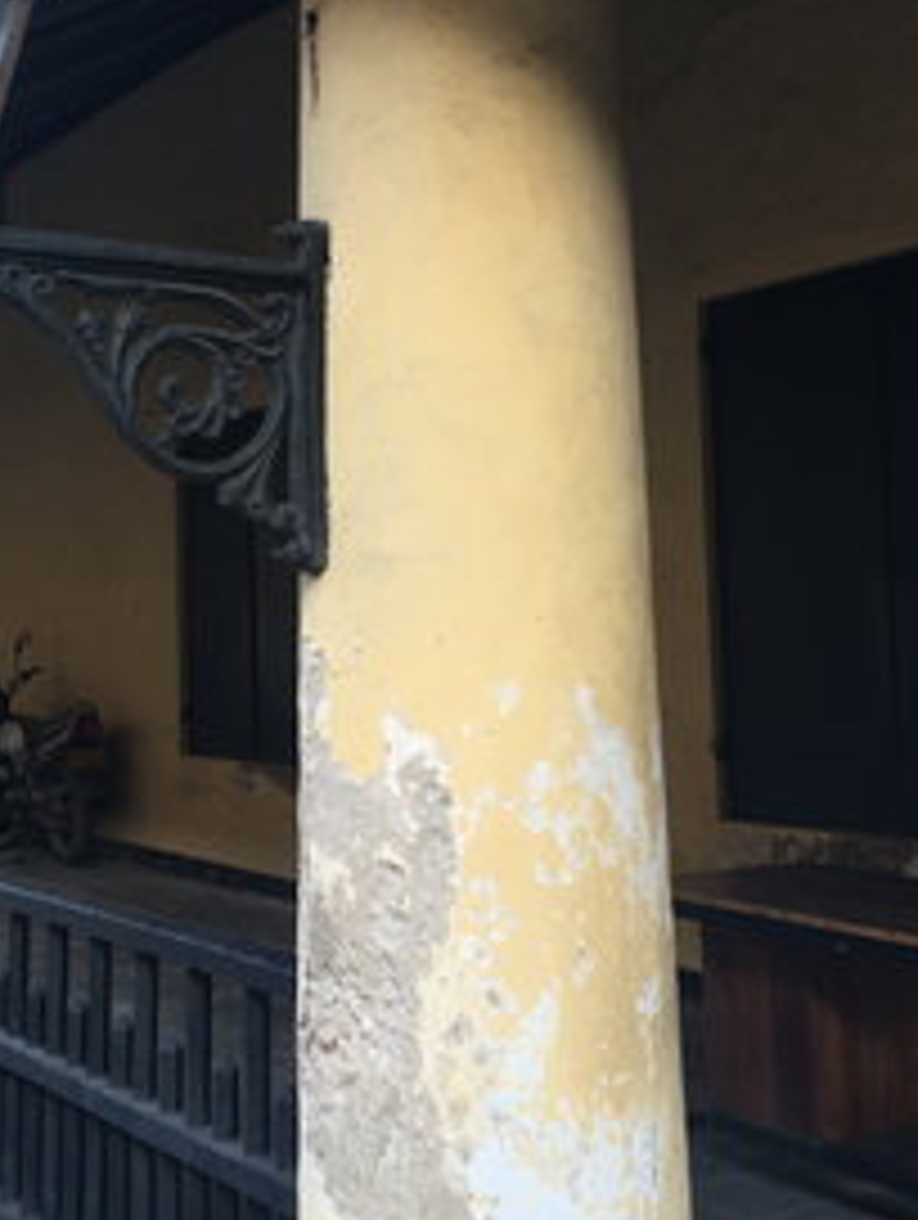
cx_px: 284
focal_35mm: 57
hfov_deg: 25.5
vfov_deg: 33.5
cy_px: 412
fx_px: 2011
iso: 25
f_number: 2.2
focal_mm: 4.15
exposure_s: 1/109
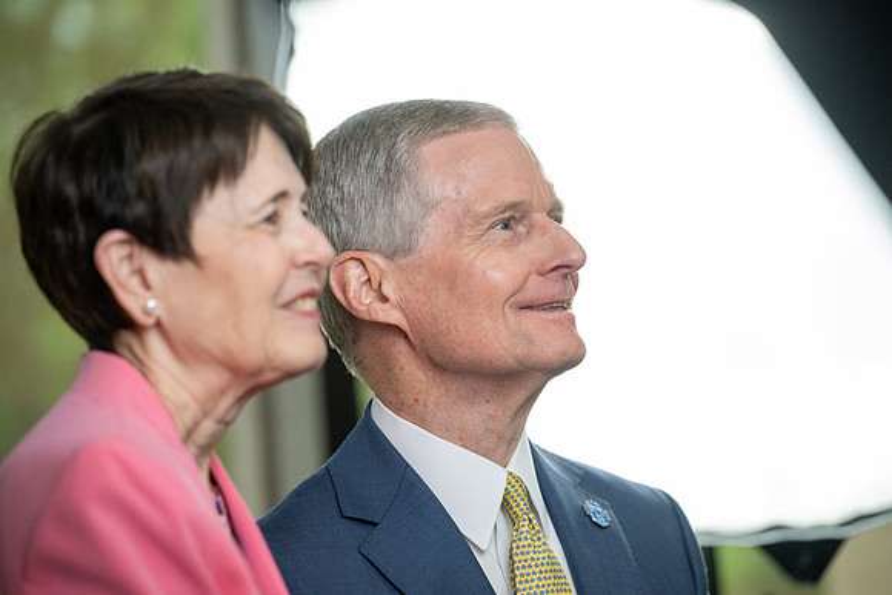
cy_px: 298
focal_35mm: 200
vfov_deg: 6.9
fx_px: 4956
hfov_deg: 10.3
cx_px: 446
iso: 2500
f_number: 4
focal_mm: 200
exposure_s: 1/400
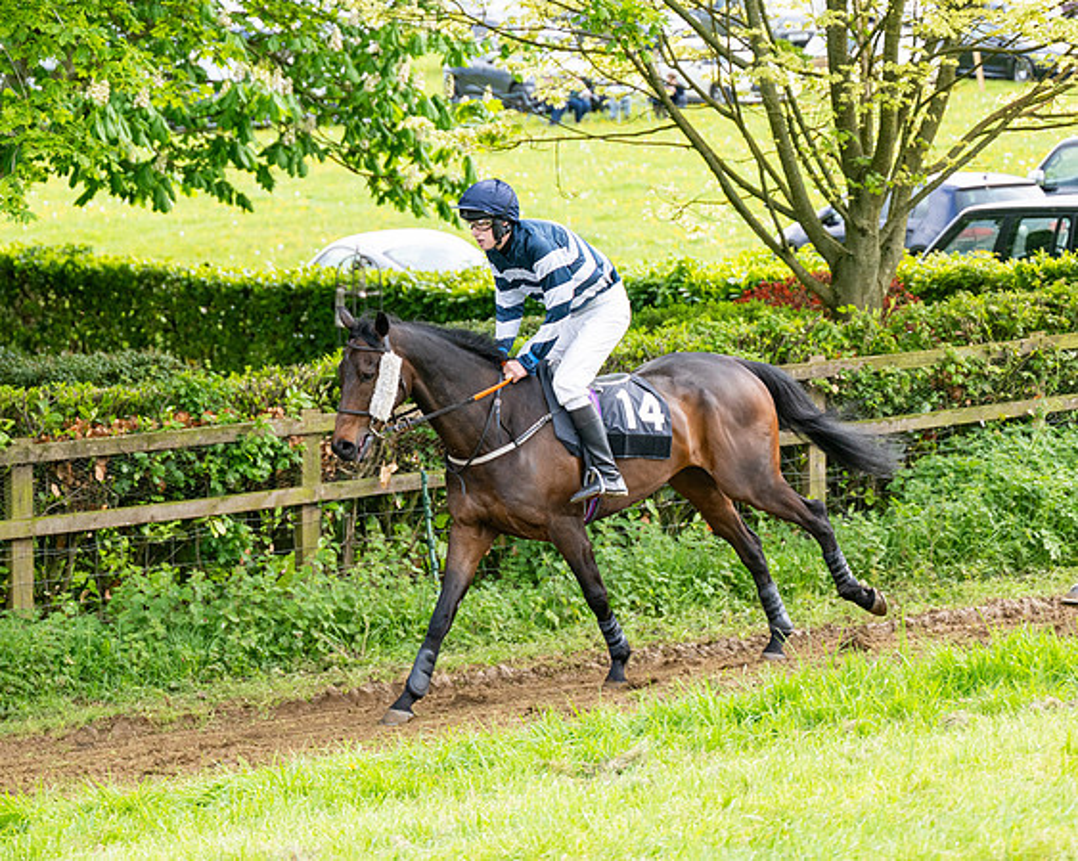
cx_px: 635
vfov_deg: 10.6
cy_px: 436
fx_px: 4660
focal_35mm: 146
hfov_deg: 13.2
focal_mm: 98
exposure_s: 1/1250
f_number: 4
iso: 400
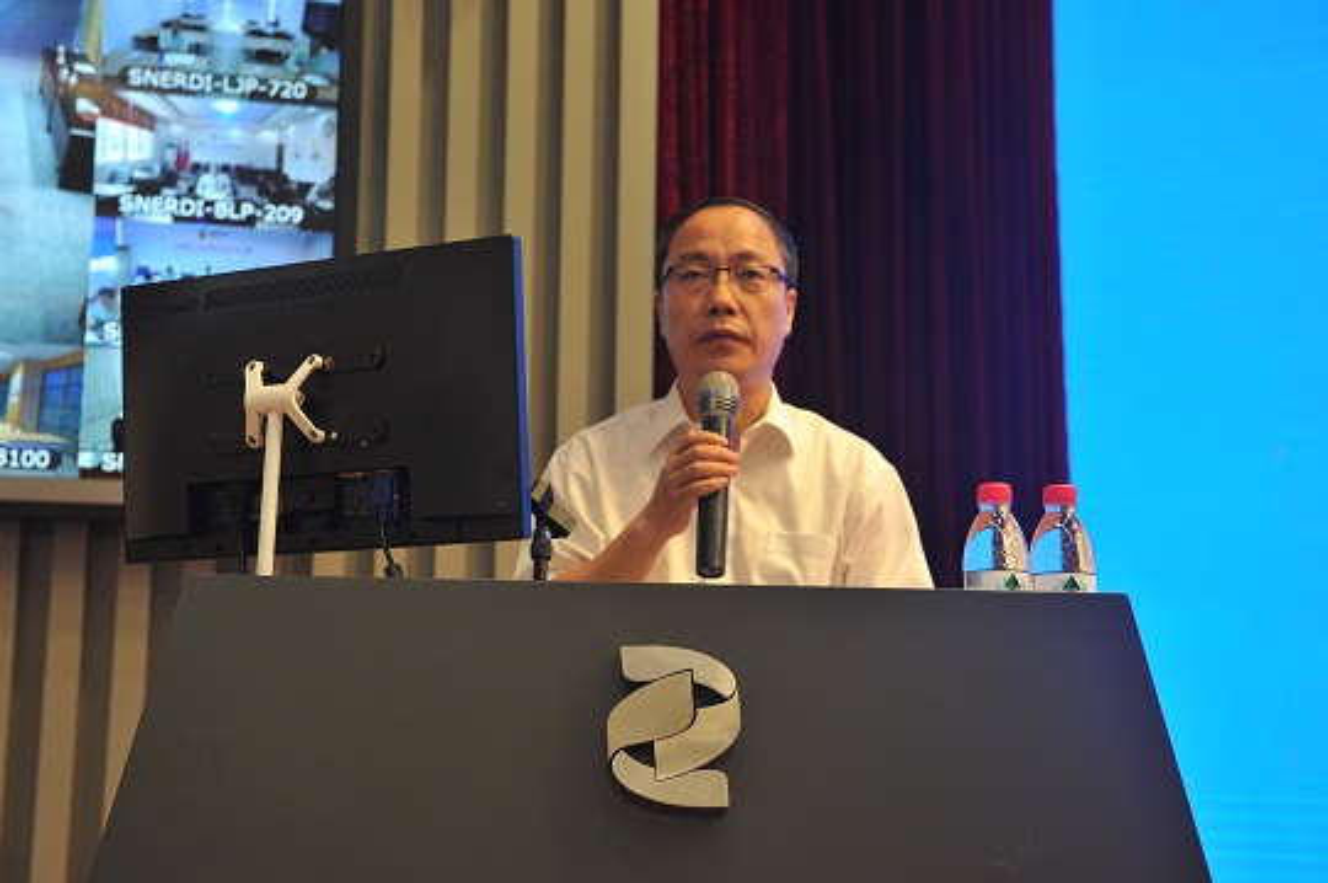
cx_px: 664
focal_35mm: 55
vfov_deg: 24.6
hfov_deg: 36.3
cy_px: 442
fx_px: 2027
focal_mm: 55
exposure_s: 1/125
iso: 1600
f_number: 4.5
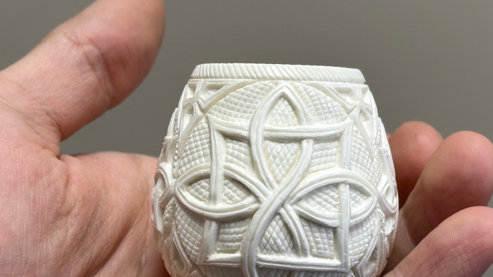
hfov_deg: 24.2
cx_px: 287
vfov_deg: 13.7
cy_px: 144
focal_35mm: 88
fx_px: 1150
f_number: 1.78
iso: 64
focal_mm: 6.86
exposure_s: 1/121
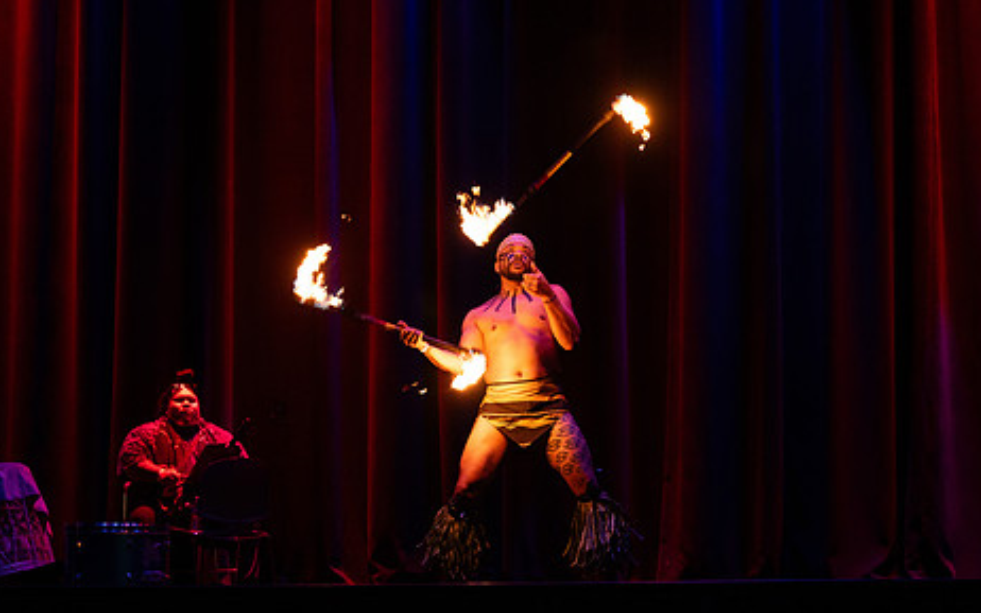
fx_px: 3637
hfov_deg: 15.4
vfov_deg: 9.6
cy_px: 208
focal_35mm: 136
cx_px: 538
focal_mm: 93
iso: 3200
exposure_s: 1/200
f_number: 2.8
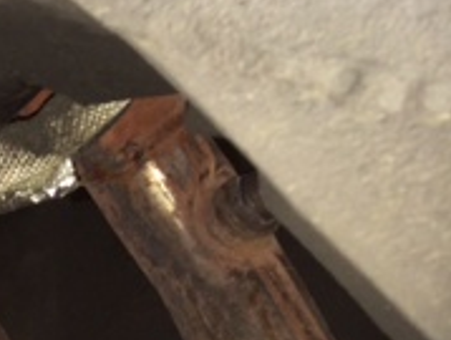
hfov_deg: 15.8
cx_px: -350
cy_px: 514
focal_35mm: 107
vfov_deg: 13.1
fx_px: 1397
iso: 64
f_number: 2.2
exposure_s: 1/16
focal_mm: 4.12
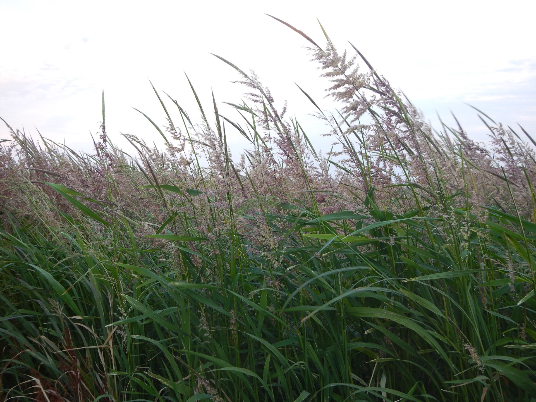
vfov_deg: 42.9
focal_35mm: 33
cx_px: 268
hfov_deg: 55.4
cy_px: 201
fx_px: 511
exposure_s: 1/40
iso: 125
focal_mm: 5.9
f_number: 3.9
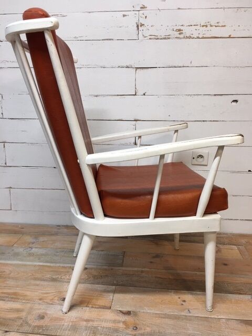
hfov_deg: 48.2
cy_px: 168
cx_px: 126
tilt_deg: -11.1
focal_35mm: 29
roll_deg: -1.2
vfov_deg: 61.7
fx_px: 281
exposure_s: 1/17
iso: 32
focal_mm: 4.15
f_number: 2.2
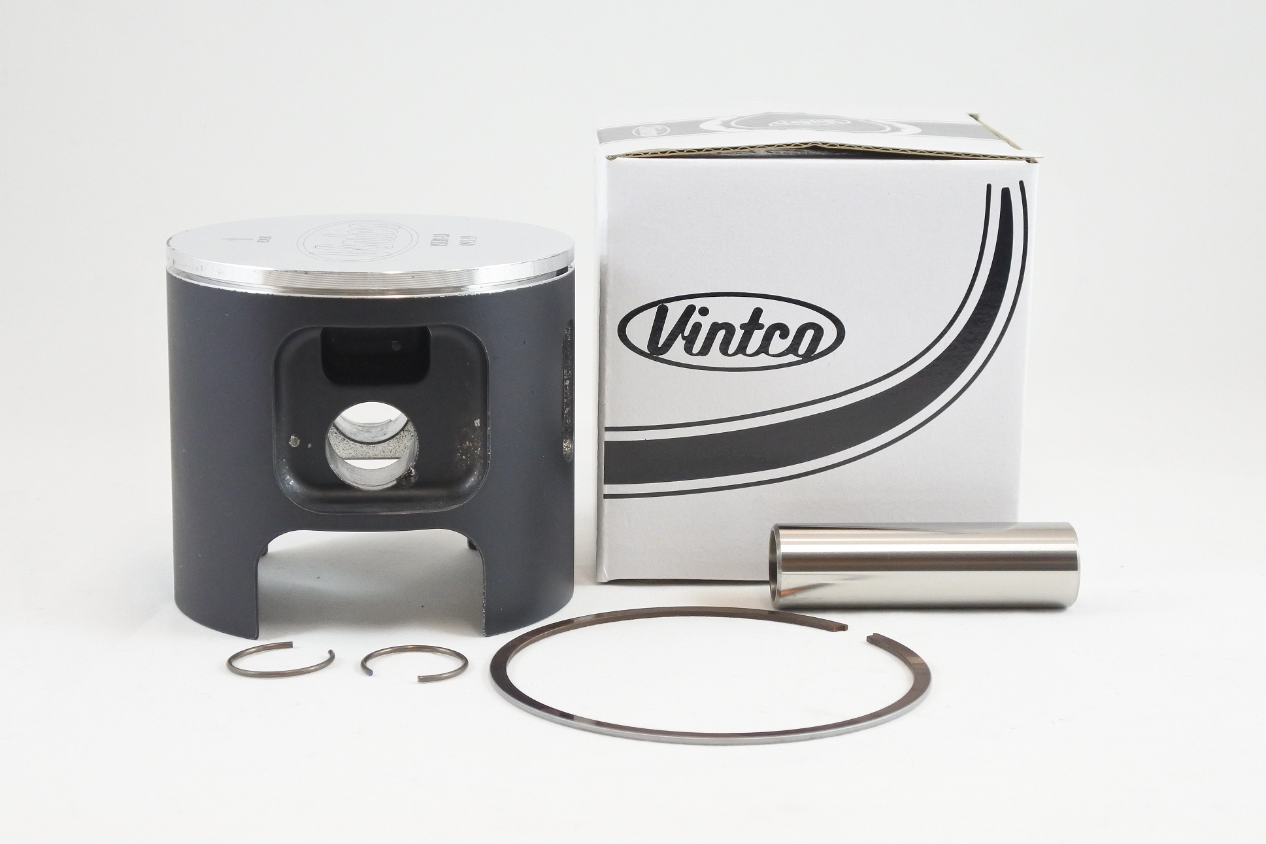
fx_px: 1828
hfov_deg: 38.2
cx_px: 633
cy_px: 422
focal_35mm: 52
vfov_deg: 26.0
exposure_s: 1/125
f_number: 4.5
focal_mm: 19.3
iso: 720
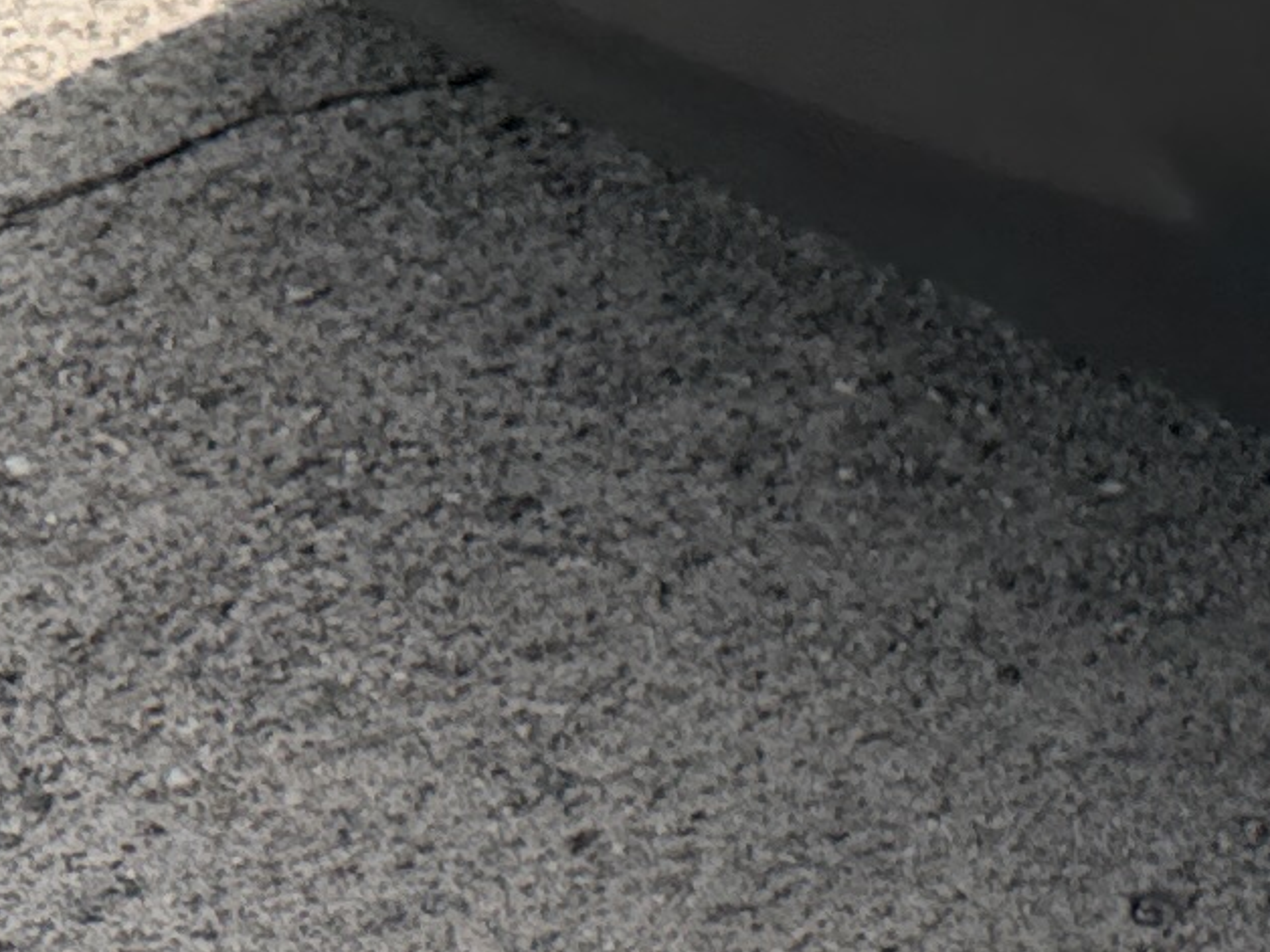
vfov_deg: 8.8
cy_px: -1257
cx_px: 2603
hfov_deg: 11.5
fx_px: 5650
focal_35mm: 154
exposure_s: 1/4167
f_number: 1.78
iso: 80
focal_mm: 6.76
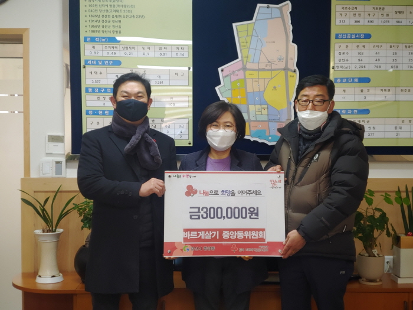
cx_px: 206
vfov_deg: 29.1
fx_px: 597
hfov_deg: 38.2
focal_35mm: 50
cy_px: 155
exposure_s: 1/60
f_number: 2.4
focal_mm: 5.88
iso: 400
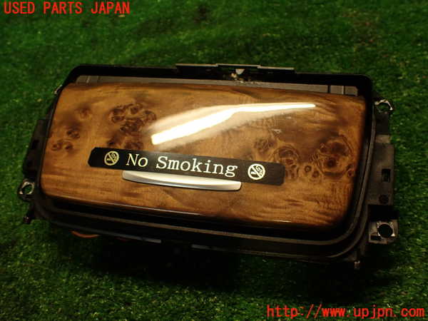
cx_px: 214
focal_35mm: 32
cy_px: 160
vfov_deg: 44.2
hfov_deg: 56.8
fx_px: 396
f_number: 2.4
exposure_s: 1/40
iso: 200
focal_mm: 5.79
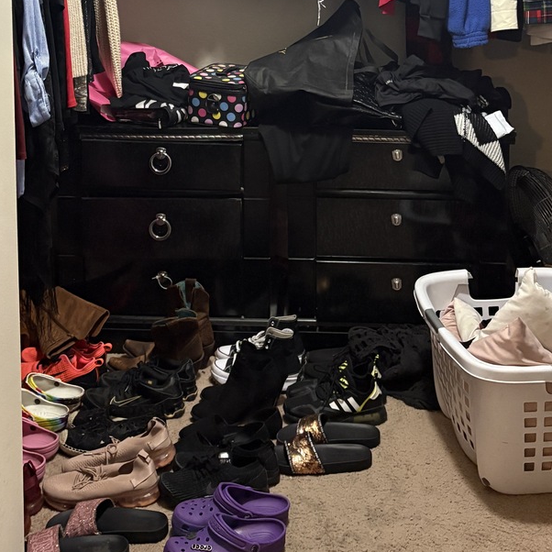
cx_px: 270
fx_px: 992
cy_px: 6
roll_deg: -0.2
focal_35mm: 55
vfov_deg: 29.2
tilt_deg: -4.6
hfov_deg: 31.1
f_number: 1.6
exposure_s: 1/40
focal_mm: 5.96
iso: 400
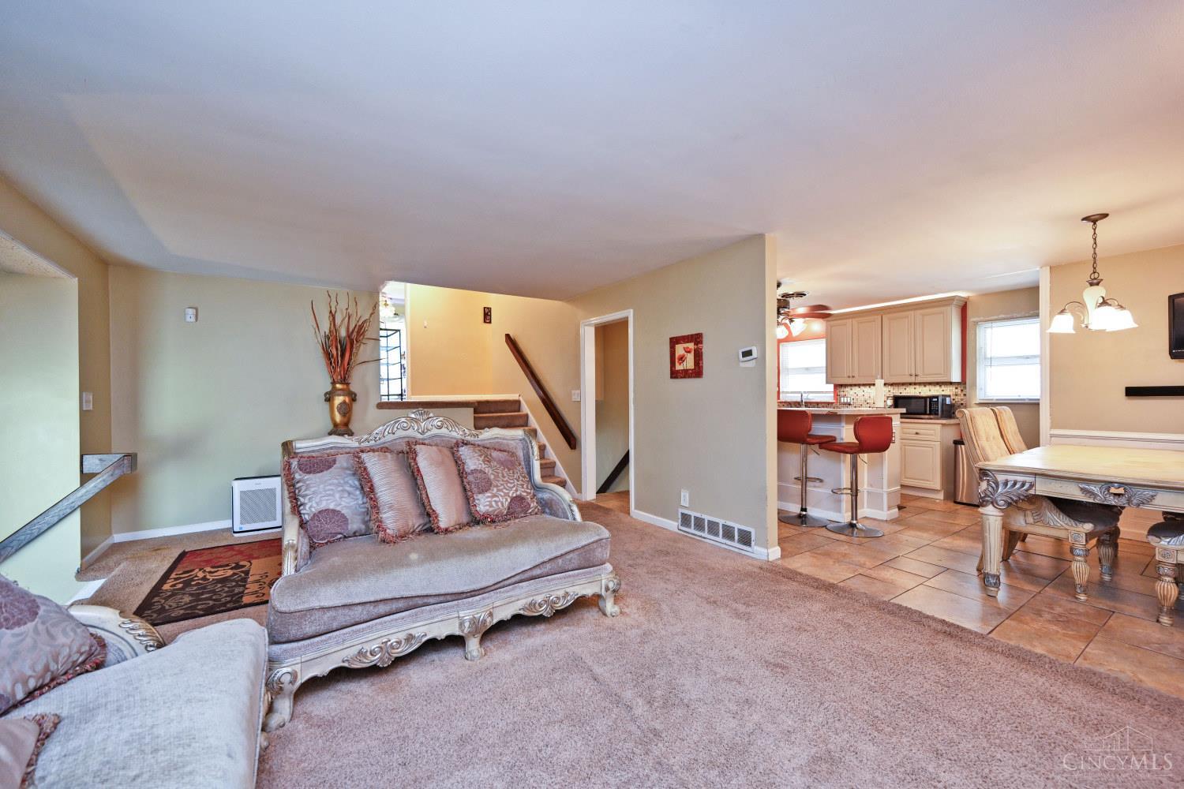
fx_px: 460
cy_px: 394
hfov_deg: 104.3
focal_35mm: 14
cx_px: 592
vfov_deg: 81.2
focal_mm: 14
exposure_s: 1/60
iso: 560
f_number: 4
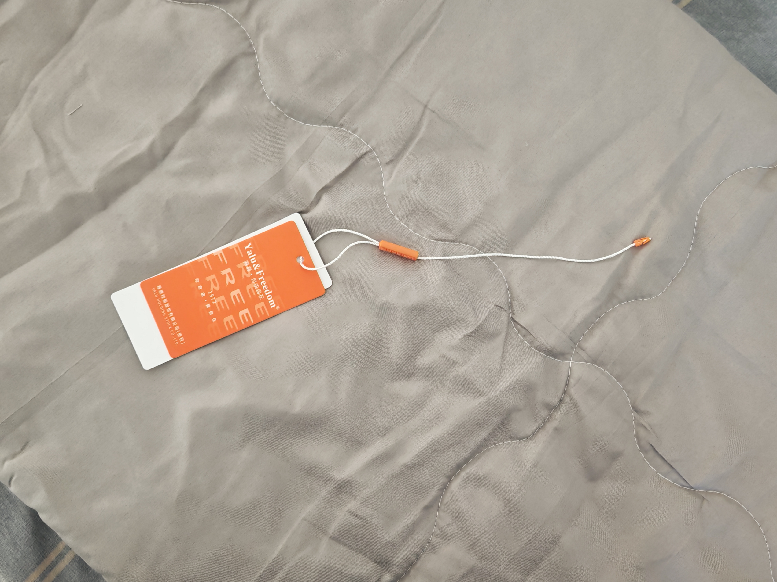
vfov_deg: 40.7
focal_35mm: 35
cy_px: 291
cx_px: 388
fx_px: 786
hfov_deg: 52.6
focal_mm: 6.67
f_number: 1.9
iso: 500
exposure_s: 1/33
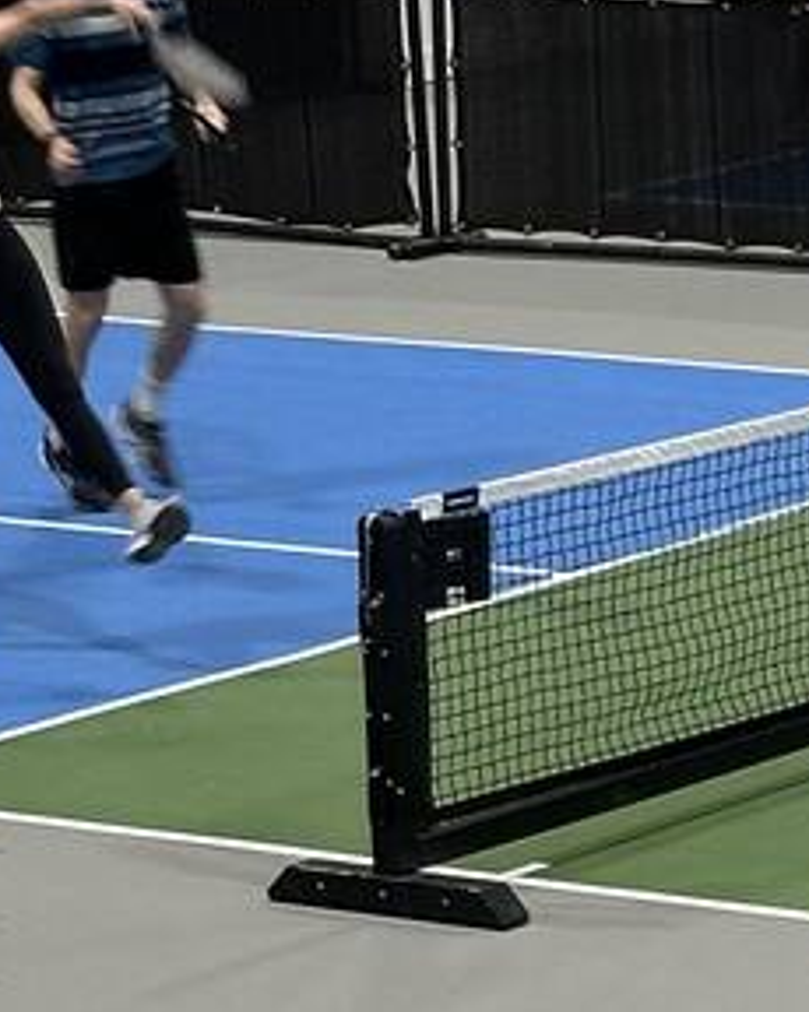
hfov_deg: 6.2
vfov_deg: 7.9
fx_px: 7310
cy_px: 1016
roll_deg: +1.1
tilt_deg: -14.3
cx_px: 1377
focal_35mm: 244
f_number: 1.78
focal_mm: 6.86
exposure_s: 1/60
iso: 64
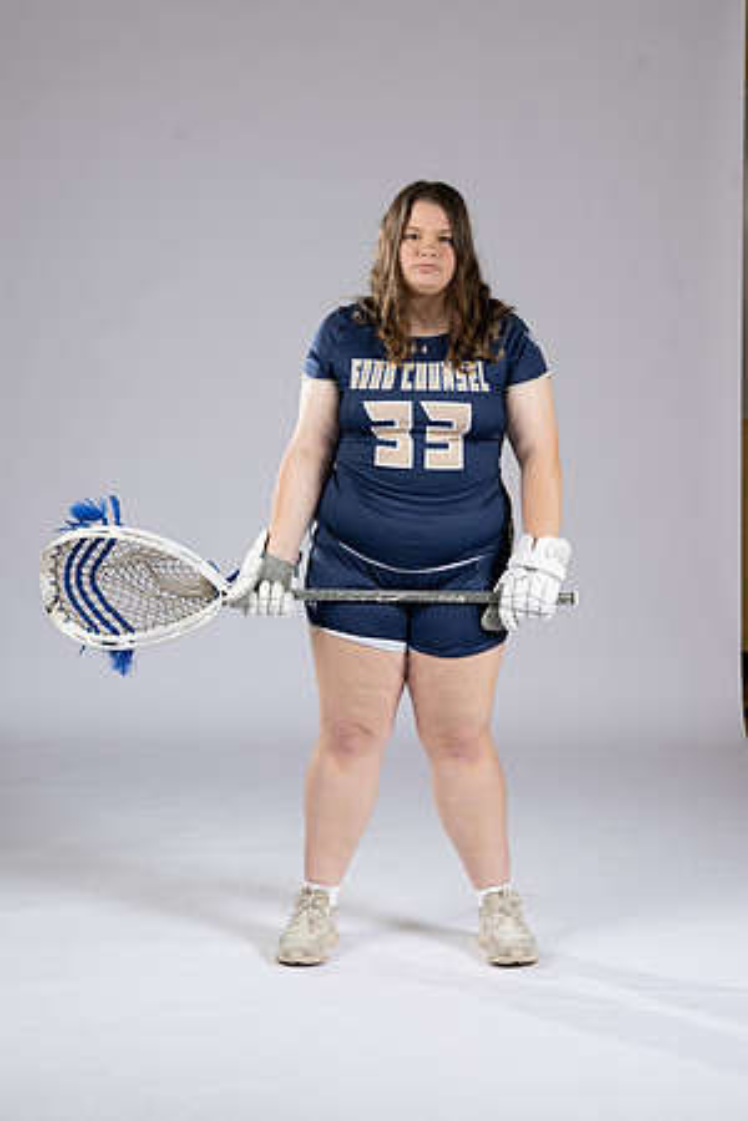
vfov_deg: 25.1
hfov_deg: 16.9
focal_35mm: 81
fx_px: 2524
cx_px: 374
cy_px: 560
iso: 250
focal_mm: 81
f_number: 6.3
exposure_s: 1/200
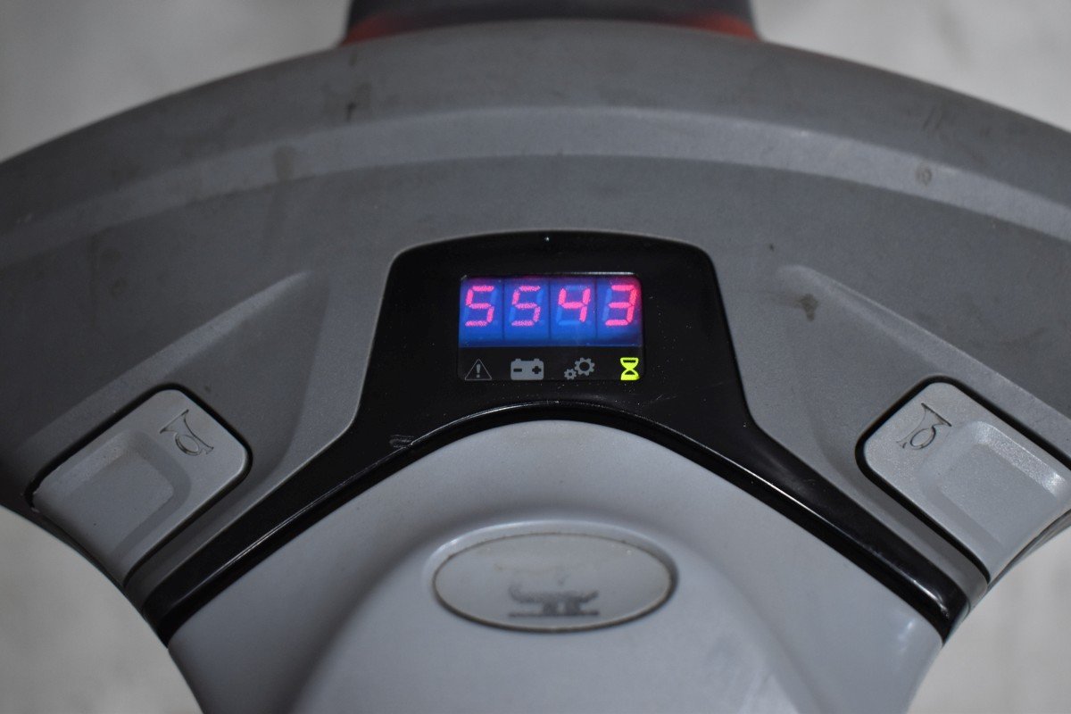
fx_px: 1294
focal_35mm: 44
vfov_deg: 30.8
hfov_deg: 45.0
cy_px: 357
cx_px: 536
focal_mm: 29
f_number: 4.2
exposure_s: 1/60
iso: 1100
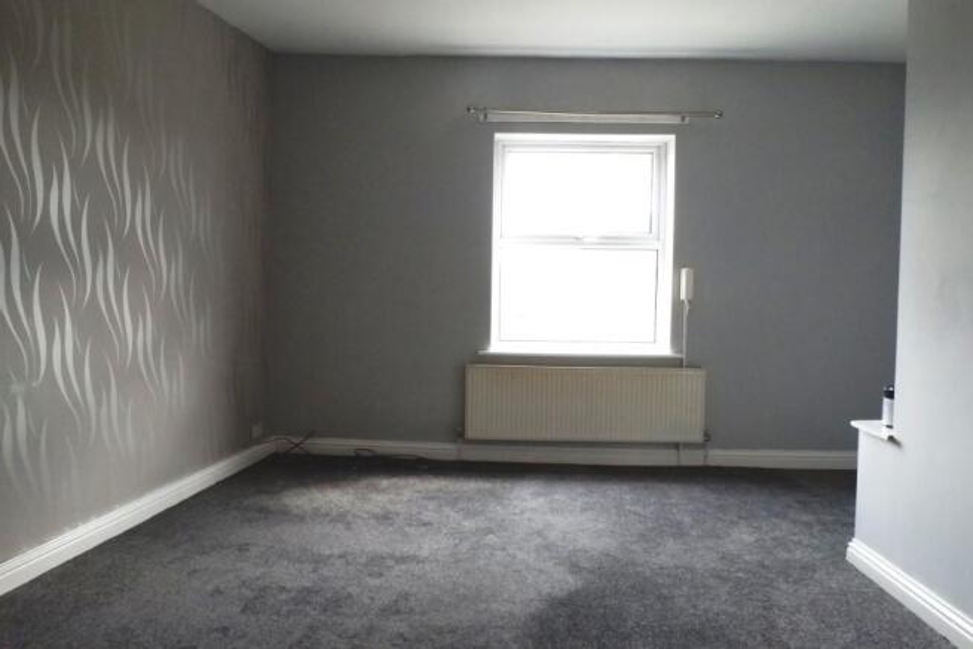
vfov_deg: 53.2
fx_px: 649
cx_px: 486
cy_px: 324
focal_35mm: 24
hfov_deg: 73.7
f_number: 18
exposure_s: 1/52
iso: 4000
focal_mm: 16
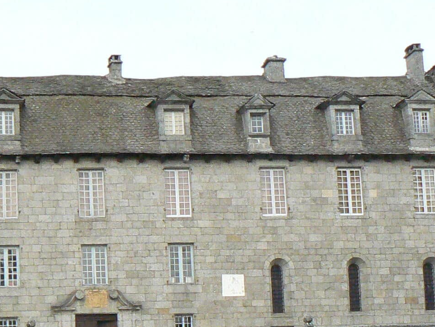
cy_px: 282
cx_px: 47
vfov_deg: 15.1
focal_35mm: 97
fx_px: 1219
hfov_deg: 19.9
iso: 400
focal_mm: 6
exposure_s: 1/1000
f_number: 3.2
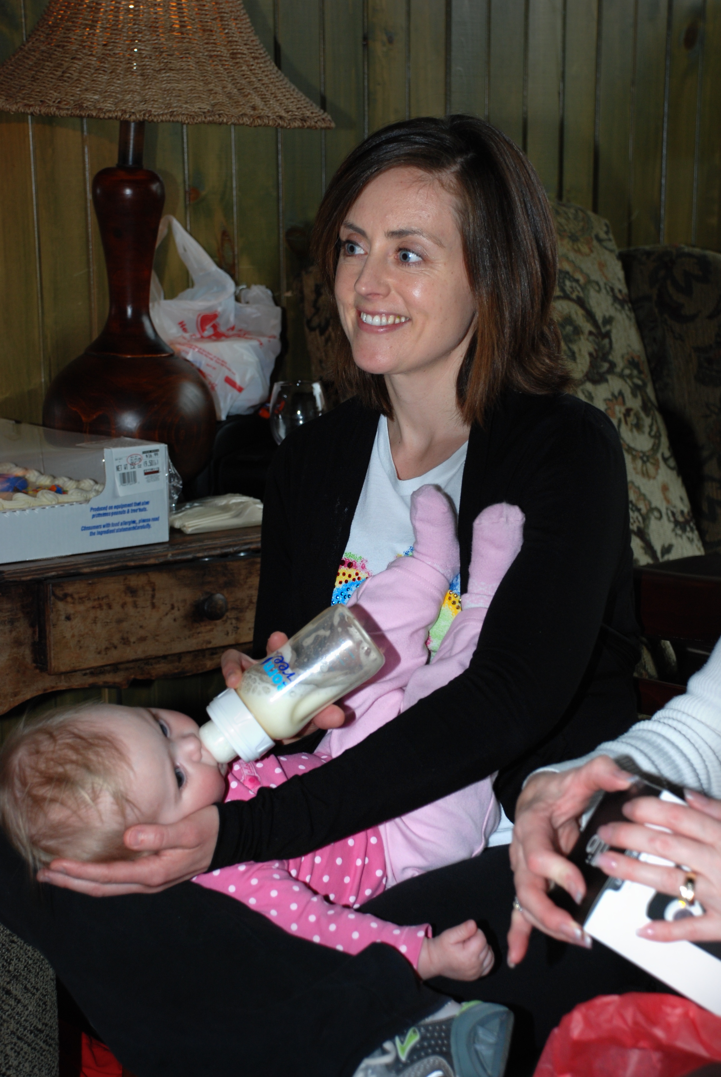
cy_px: 538
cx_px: 360
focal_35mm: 75
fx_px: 2247
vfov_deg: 27.0
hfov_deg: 18.2
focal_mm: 50
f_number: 5
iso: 200
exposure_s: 1/60
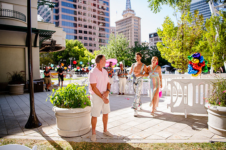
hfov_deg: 72.7
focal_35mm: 24
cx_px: 113
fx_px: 153
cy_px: 75
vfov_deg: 52.2
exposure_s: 1/800
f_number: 2.8
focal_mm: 24
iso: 200
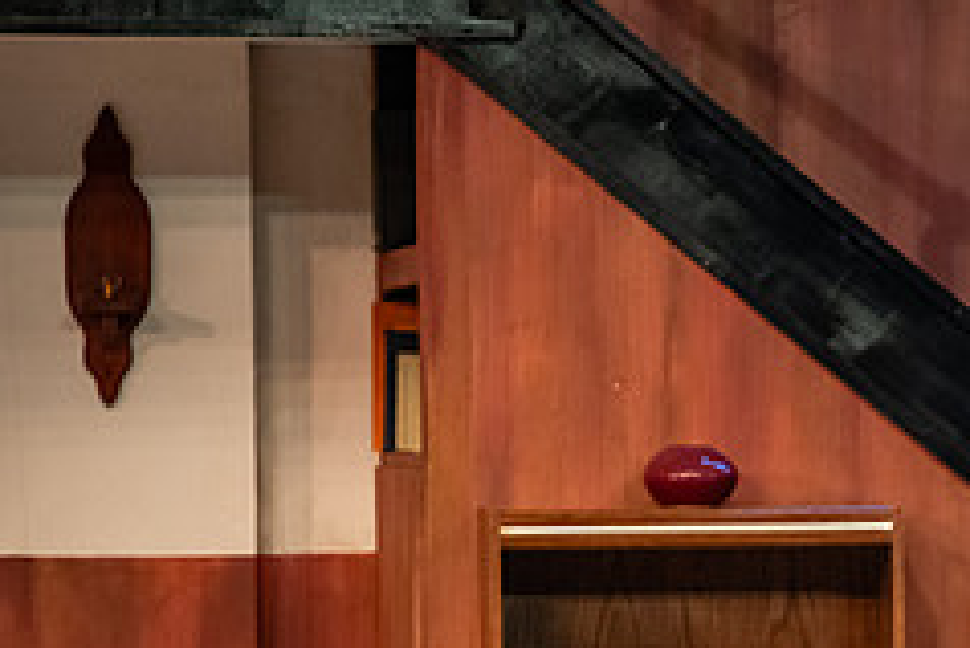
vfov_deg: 2.9
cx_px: 1011
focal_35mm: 476
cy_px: 703
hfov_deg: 4.3
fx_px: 12833
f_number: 3.5
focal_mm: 195
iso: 2500
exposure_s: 1/200
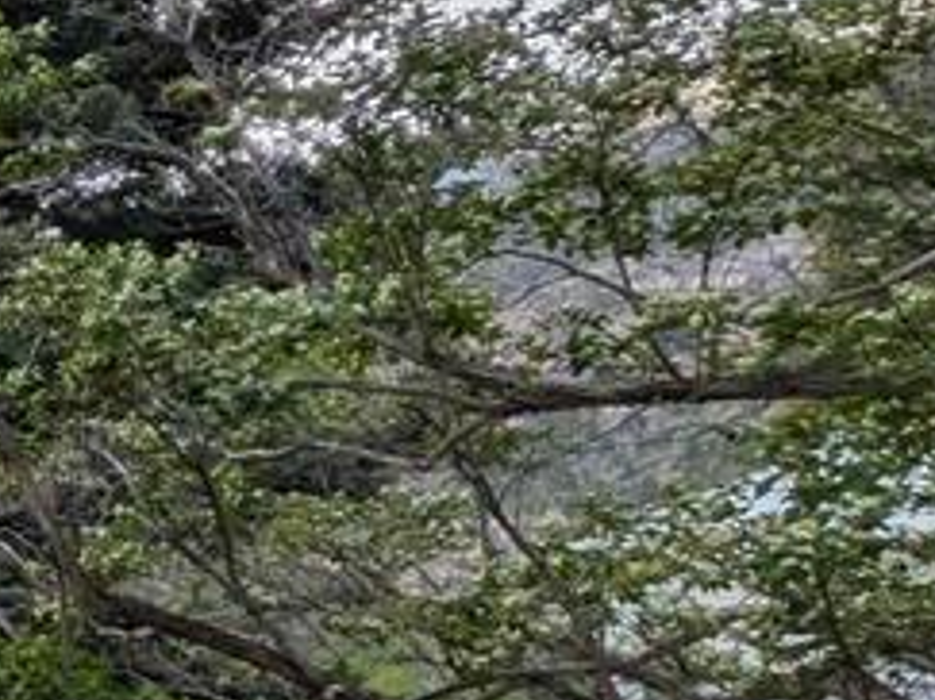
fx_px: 1593
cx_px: -866
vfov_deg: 24.6
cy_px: 515
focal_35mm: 59
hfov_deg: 20.0
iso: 30
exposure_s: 1/1218
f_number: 2.2
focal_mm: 1.83
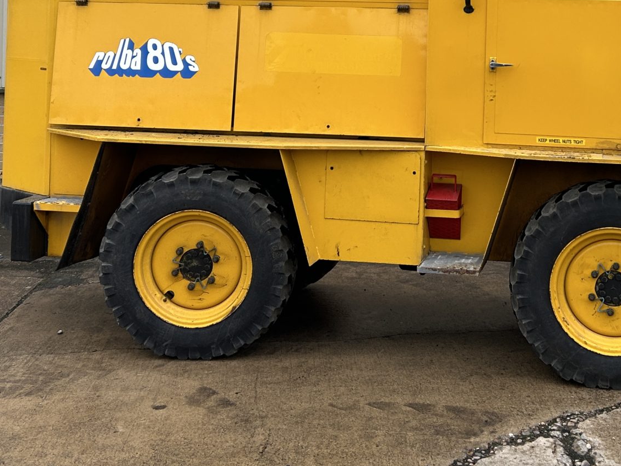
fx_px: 1058
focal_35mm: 59
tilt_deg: +1.4
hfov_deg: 32.2
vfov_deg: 23.8
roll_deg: -1.8
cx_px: 448
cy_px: 0
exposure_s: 1/1183
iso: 50
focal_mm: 5.7
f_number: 1.5
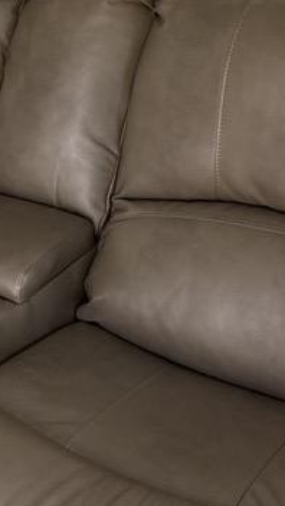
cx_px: -137
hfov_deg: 12.2
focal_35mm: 95
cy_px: 66
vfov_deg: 22.0
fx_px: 1276
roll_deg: +3.3
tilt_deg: -20.9
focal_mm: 6.76
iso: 100
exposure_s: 1/121
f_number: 1.78
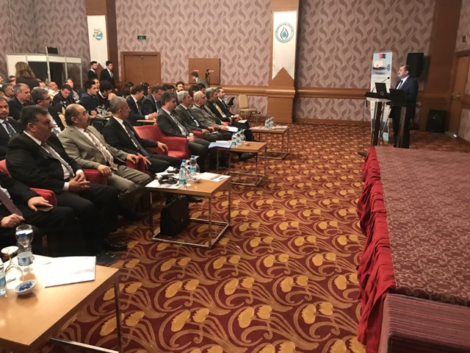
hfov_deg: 63.4
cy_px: 176
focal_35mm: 28
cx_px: 235
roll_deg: -2.4
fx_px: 380
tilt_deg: -15.8
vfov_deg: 49.7
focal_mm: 3.99
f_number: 1.8
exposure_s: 1/13
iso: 100
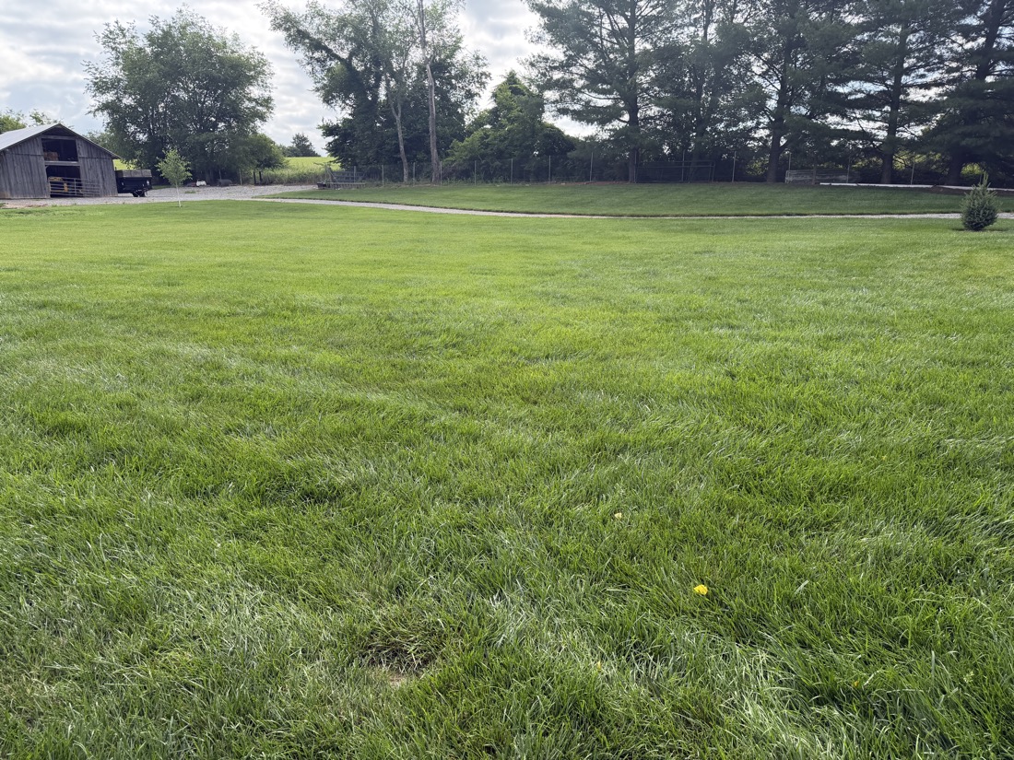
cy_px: 380
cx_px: 507
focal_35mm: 24
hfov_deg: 71.6
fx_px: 703
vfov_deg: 56.8
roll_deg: +1.2
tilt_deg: -13.9
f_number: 1.78
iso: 100
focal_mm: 6.76
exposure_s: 1/1901
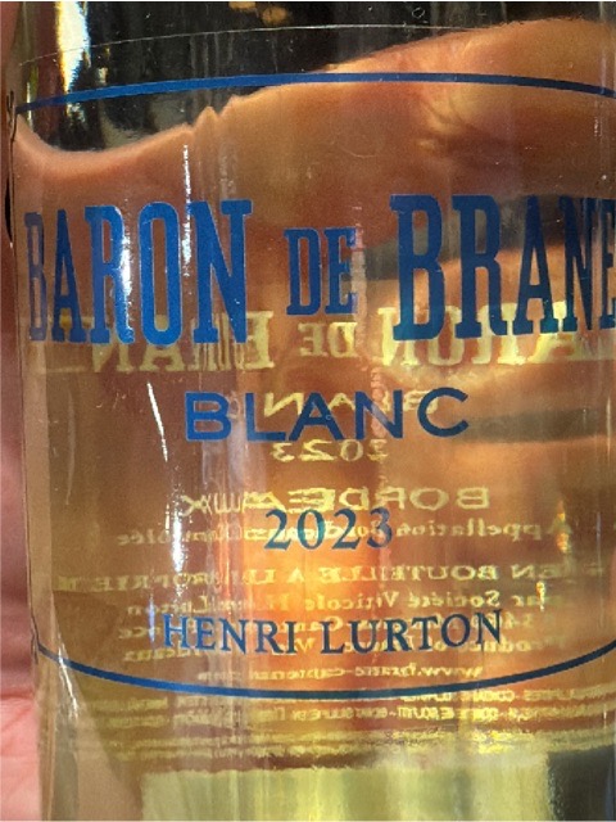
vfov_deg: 63.4
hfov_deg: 49.7
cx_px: 308
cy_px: 411
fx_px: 664
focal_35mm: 28
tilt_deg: -58.0
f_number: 2.2
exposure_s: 1/64
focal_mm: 2.22
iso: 250
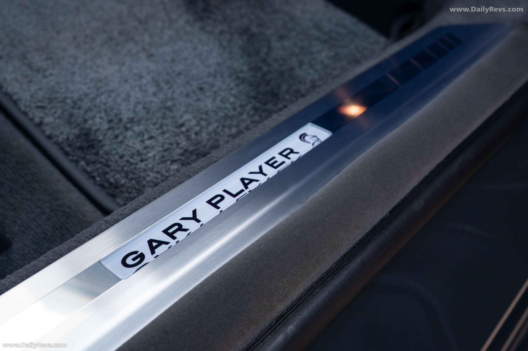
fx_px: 572
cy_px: 176
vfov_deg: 34.2
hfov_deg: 49.6
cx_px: 264
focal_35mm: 39
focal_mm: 39
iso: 400
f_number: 9
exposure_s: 1/60
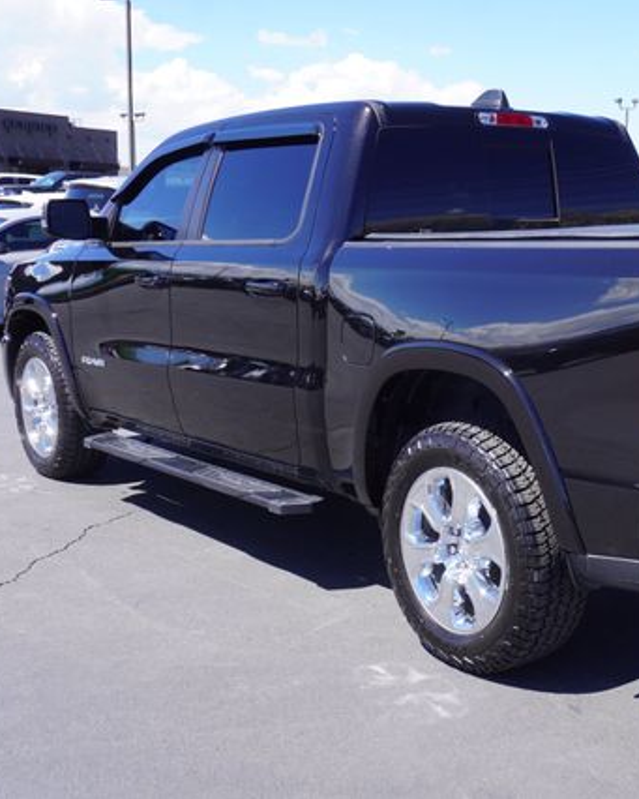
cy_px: 400
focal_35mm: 49
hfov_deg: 30.3
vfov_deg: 38.3
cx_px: 513
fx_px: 1151
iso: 100
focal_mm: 23
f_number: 8
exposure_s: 1/125
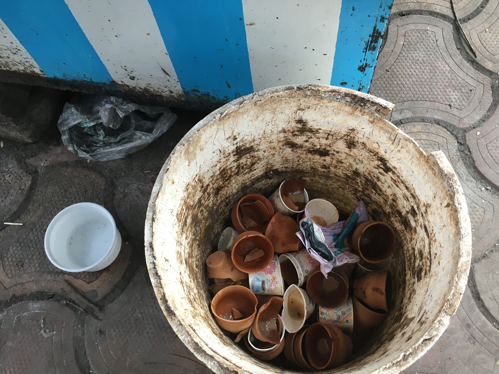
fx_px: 461
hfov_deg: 56.7
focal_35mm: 32
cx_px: 269
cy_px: 206
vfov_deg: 44.1
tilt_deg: -70.5
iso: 32
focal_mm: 4.15
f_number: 2.2
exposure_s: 1/33
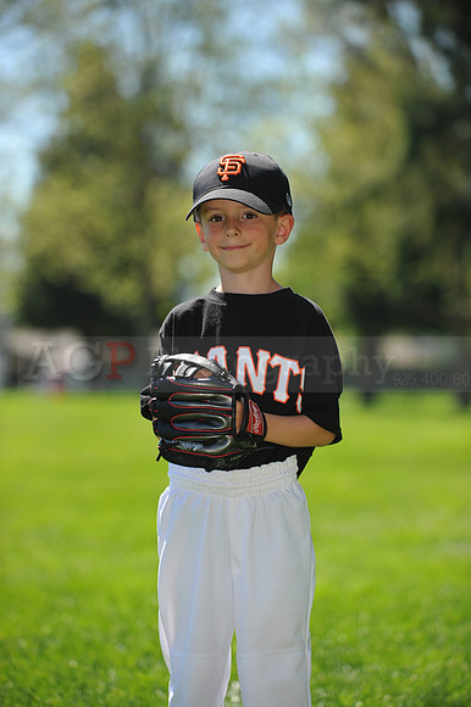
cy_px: 354
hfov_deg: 10.5
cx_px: 236
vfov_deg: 15.8
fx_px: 2554
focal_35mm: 130
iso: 200
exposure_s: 1/1000
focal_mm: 130
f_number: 4
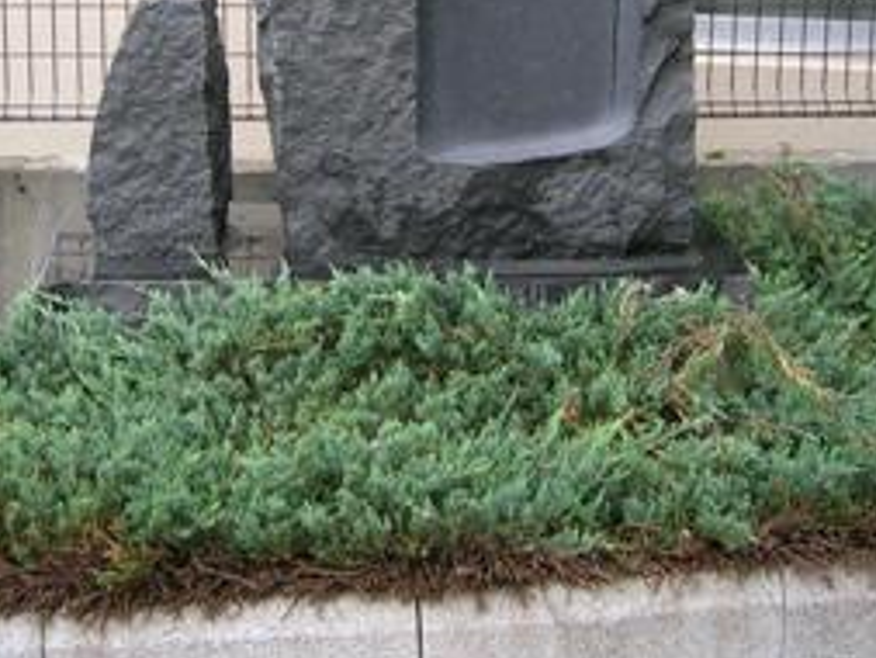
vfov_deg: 23.3
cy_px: 118
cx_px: 440
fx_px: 1570
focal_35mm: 62
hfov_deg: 31.2
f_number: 2.8
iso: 50
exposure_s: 1/122
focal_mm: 5.4
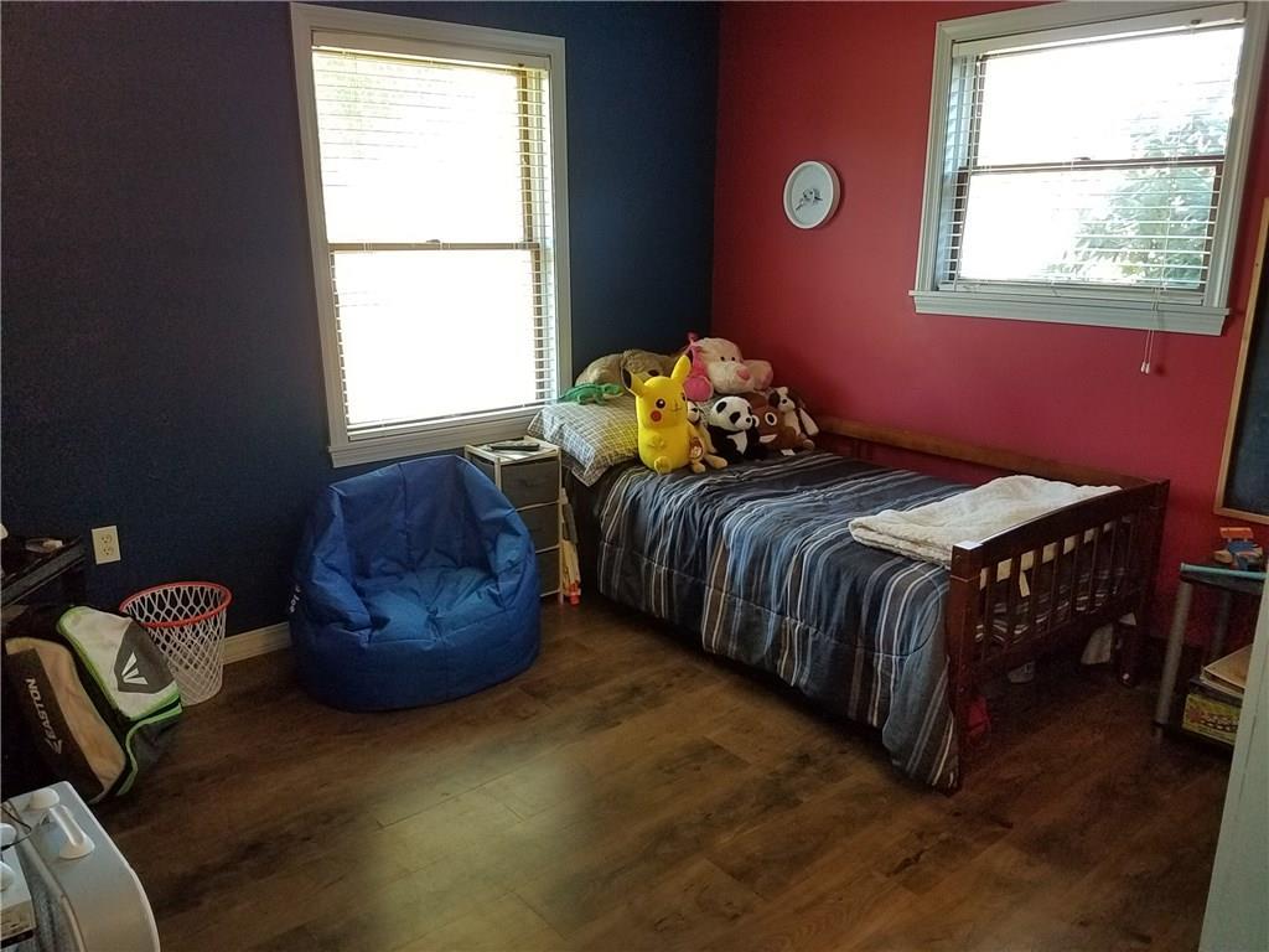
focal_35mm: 26
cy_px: 476
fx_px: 953
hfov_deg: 67.3
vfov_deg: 53.1
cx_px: 634
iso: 200
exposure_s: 1/60
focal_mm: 4.2
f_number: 1.7
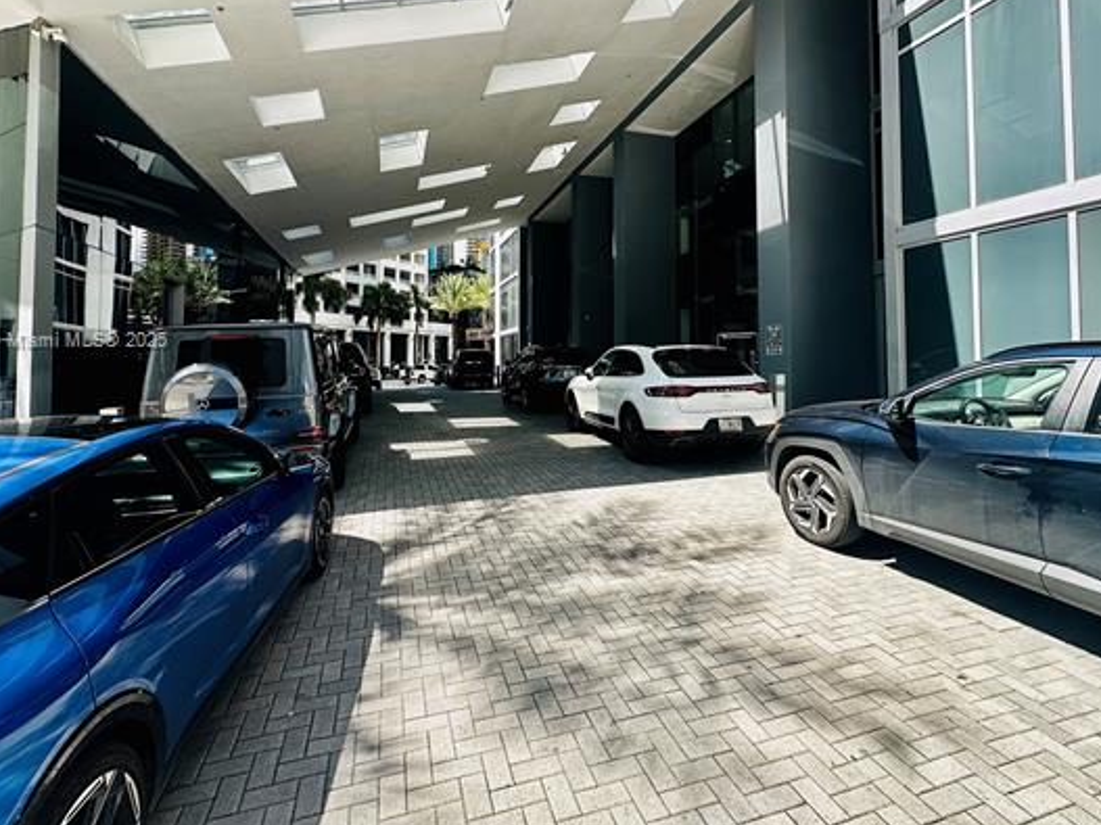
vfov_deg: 74.1
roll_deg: -0.3
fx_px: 541
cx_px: 547
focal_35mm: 17
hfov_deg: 91.0
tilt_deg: +2.0
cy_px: 343
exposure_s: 1/385
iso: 40
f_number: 2.2
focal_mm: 2.22
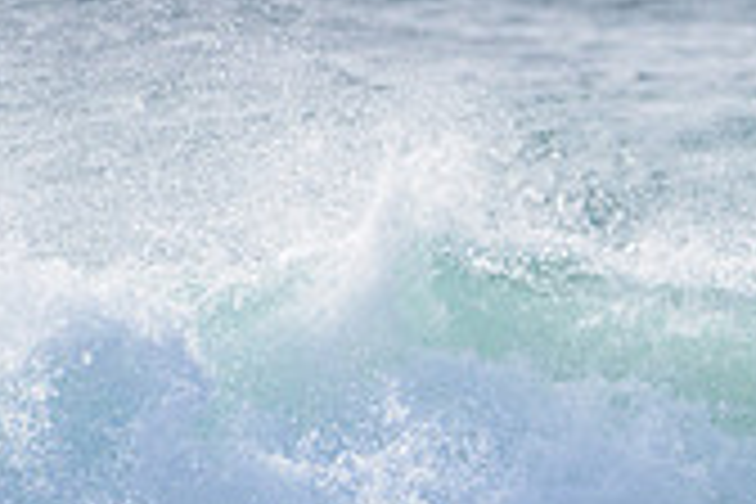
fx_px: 44412
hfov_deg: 1.0
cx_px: 1269
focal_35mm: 2115
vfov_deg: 0.7
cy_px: 410
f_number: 5.6
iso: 100
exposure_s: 1/2000
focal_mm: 500
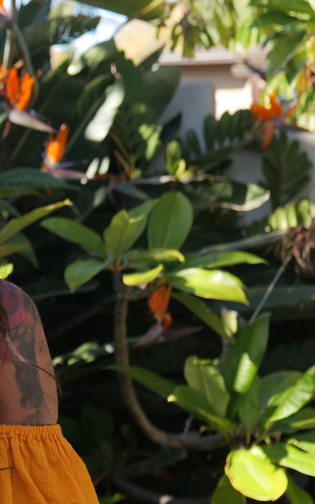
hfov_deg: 14.2
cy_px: 132
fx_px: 1195
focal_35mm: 87
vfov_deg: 23.6
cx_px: -139
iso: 500
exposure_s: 1/400
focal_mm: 35
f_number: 4
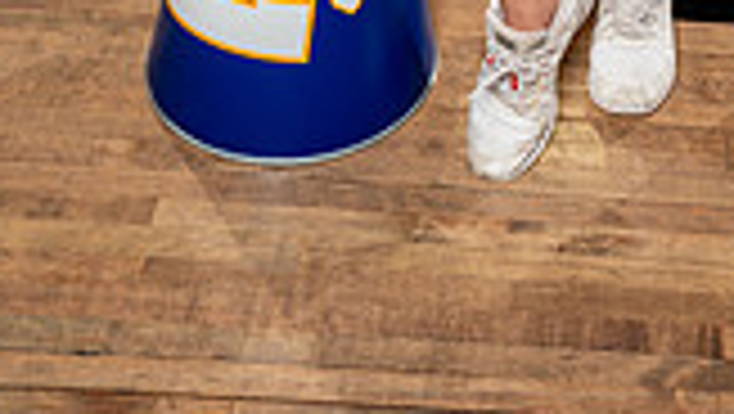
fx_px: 2026
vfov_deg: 10.2
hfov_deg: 20.2
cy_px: -580
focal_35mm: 104
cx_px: 648
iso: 200
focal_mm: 36
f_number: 5.6
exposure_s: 1/250
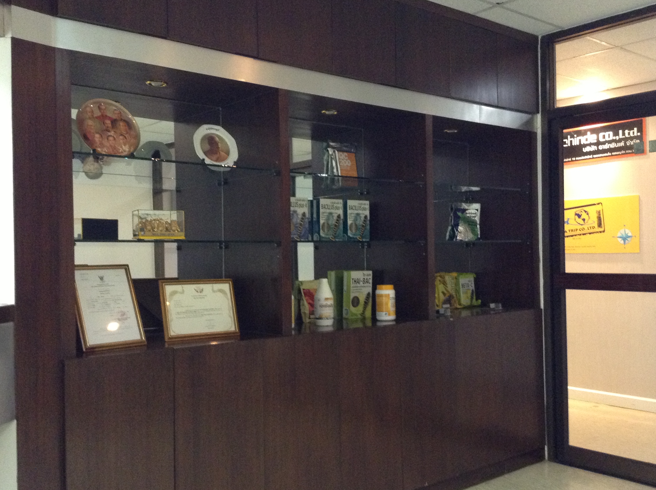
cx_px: 324
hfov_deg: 49.0
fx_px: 719
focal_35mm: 38
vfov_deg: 37.6
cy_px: 262
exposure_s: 1/15
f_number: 2.4
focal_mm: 3.3
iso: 250
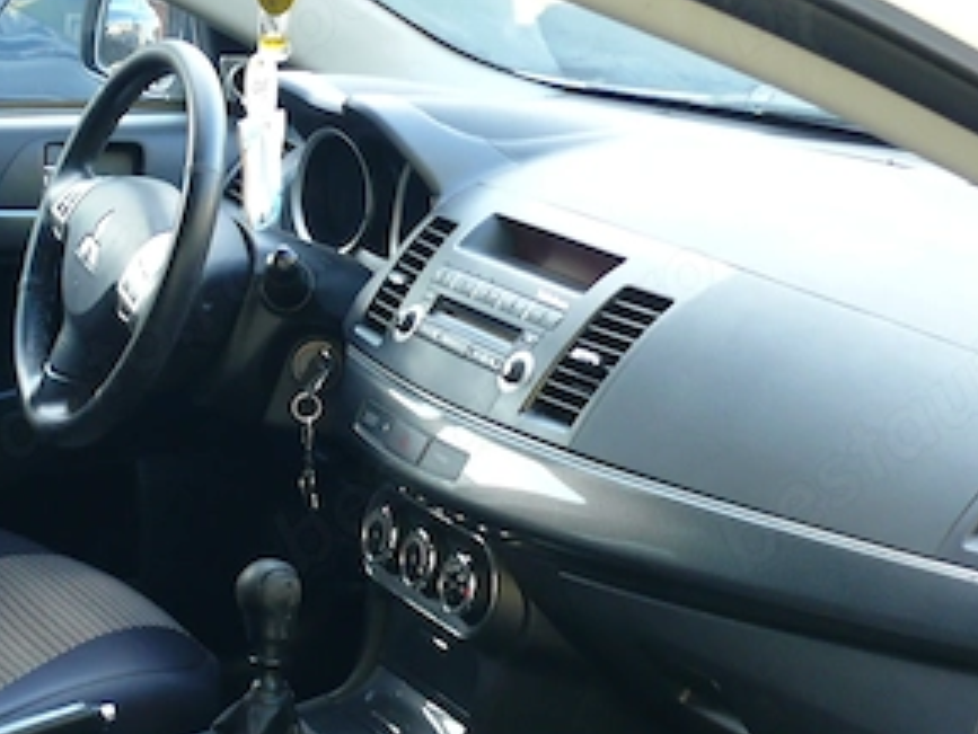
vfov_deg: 17.4
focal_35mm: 85
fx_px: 2402
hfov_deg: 22.9
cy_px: 450
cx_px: 315
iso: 125
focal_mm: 8.6
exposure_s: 1/30
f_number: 2.8
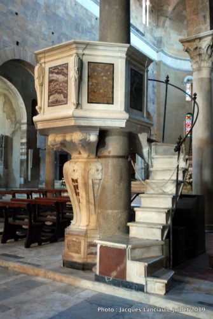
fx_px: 318
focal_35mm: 36
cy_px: 160
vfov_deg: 53.1
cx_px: 106
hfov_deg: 37.0
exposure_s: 1/8
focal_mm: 24
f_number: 4.5
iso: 1600
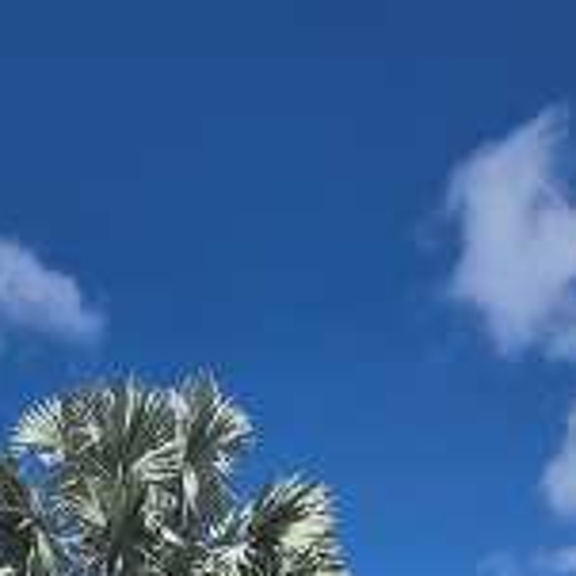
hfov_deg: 27.3
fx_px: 1148
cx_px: 80
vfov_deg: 20.5
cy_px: 1018
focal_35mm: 61
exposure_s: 1/2000
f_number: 2.2
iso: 25
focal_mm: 1.7
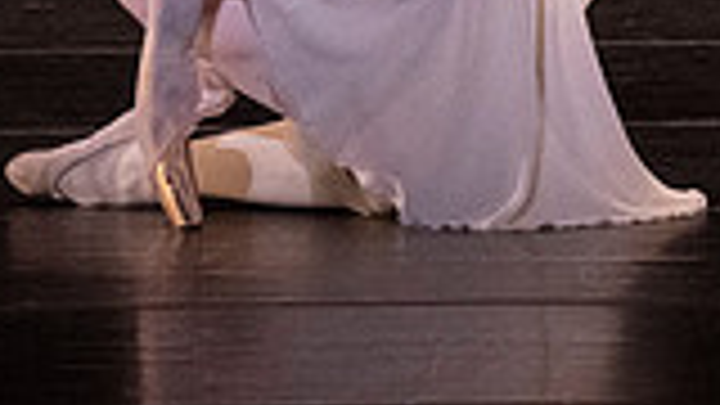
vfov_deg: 0.8
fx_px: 28981
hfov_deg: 1.4
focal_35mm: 1518
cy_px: -452
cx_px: 338
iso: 20000
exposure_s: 1/400
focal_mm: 400
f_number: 7.1
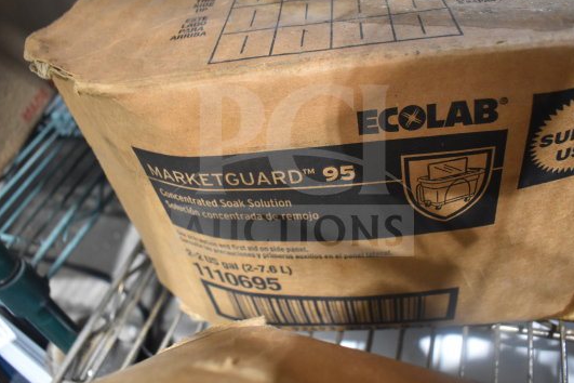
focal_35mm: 31
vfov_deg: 42.3
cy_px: 170
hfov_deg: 60.3
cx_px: 292
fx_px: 494
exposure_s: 1/30
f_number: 3.5
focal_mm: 18
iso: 1600
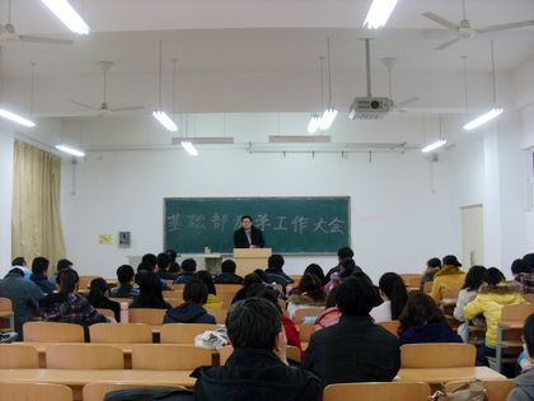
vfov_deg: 37.7
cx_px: 267
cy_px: 200
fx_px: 586
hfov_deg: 49.0
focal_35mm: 38
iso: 160
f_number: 3
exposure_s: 1/45
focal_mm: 6.3
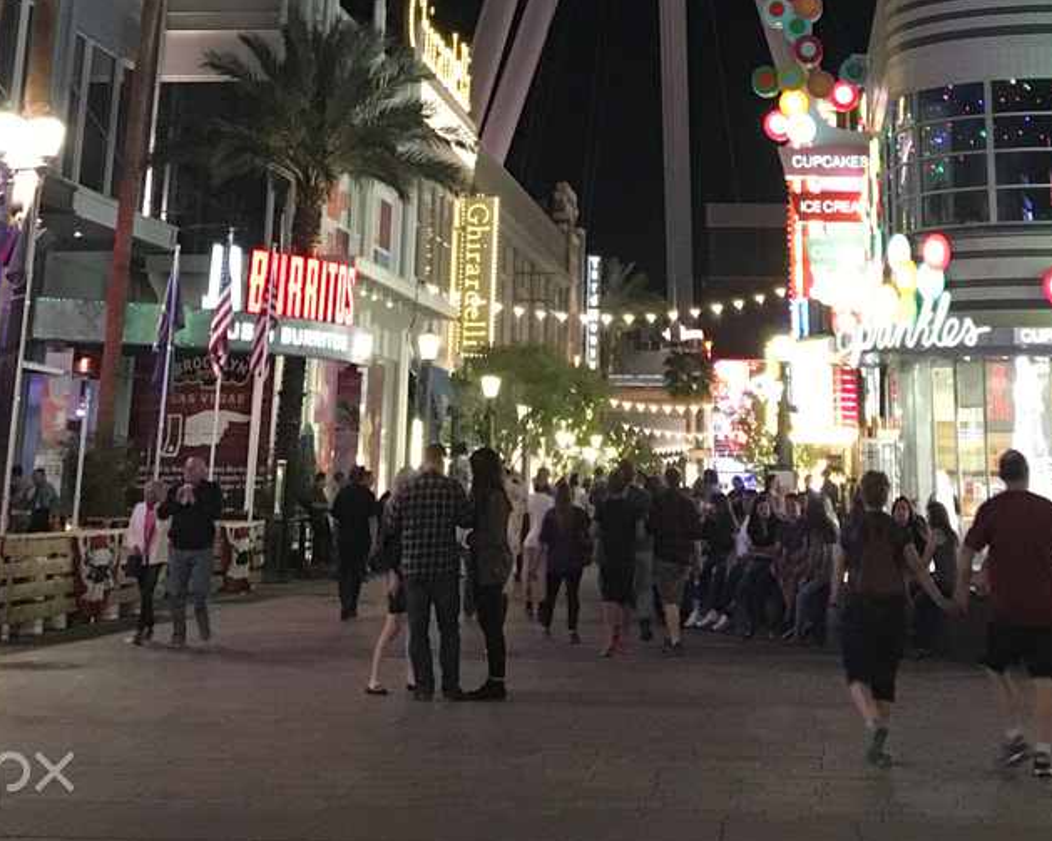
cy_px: -328
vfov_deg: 19.2
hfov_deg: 26.3
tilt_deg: +19.9
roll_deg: -0.2
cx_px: 662
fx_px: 2241
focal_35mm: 72
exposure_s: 1/15
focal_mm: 4.15
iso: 200
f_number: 2.2
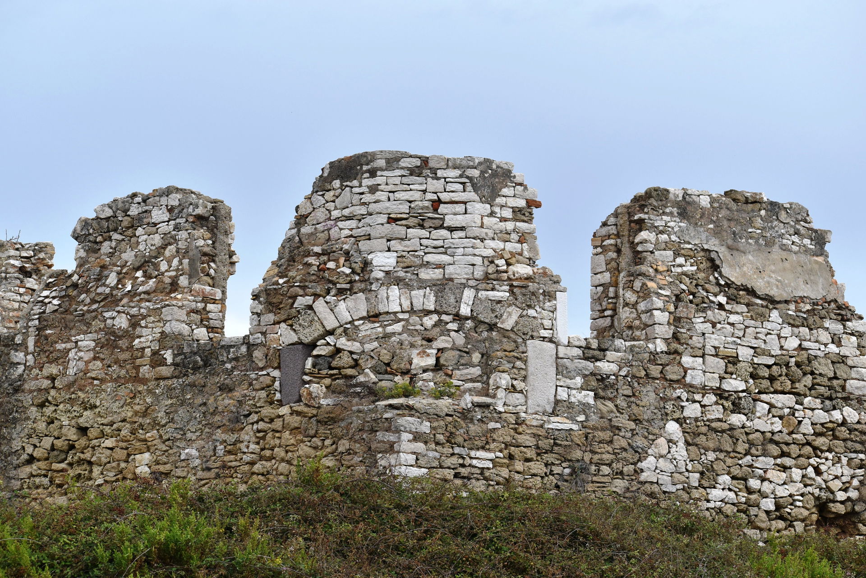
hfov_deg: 19.5
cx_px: 433
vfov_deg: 13.0
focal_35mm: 105
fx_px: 2526
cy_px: 289
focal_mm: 70
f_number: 6.3
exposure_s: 1/640
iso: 200
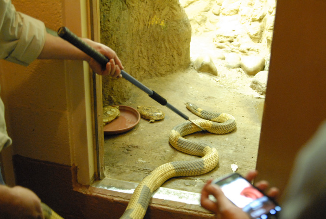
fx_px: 381
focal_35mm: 42
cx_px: 163
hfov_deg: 46.3
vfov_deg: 32.0
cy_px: 110
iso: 1600
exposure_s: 1/30
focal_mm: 28
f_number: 2.8
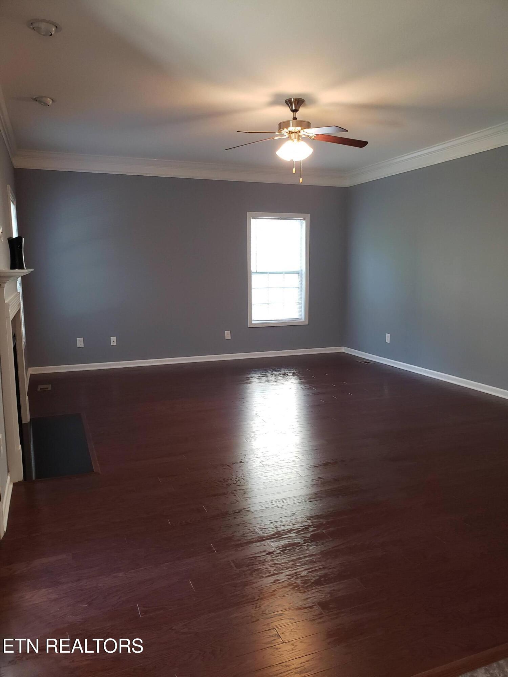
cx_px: 254
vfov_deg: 67.3
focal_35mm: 26
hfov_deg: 53.1
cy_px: 338
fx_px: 509
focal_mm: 4.3
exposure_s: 1/60
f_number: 2.4
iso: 250
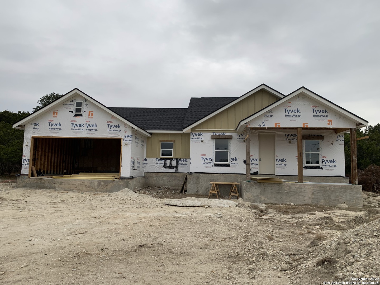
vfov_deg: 53.1
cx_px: 190
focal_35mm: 26
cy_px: 142
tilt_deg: +5.2
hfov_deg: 67.3
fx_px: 285
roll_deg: -2.2
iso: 25
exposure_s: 1/274
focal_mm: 4.25
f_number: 1.8
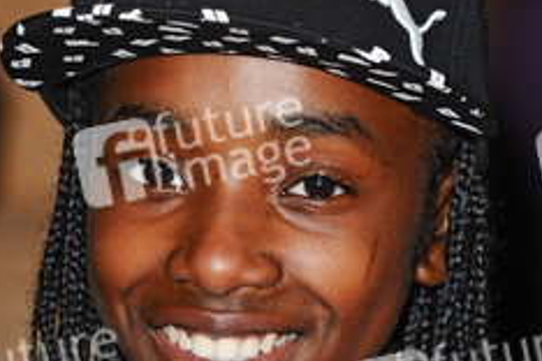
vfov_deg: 4.5
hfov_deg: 6.7
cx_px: 261
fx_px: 4637
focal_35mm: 308
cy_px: 268
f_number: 4.5
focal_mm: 120
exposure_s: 1/200
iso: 320
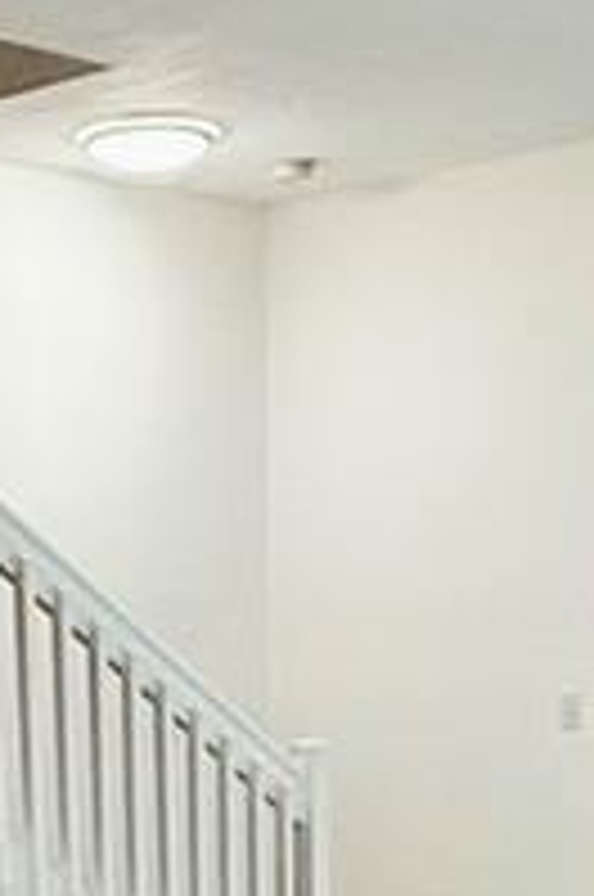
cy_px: 1238
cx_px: 68
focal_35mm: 88
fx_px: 2185
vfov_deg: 20.6
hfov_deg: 15.3
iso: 160
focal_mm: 2.22
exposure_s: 1/120
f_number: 2.2
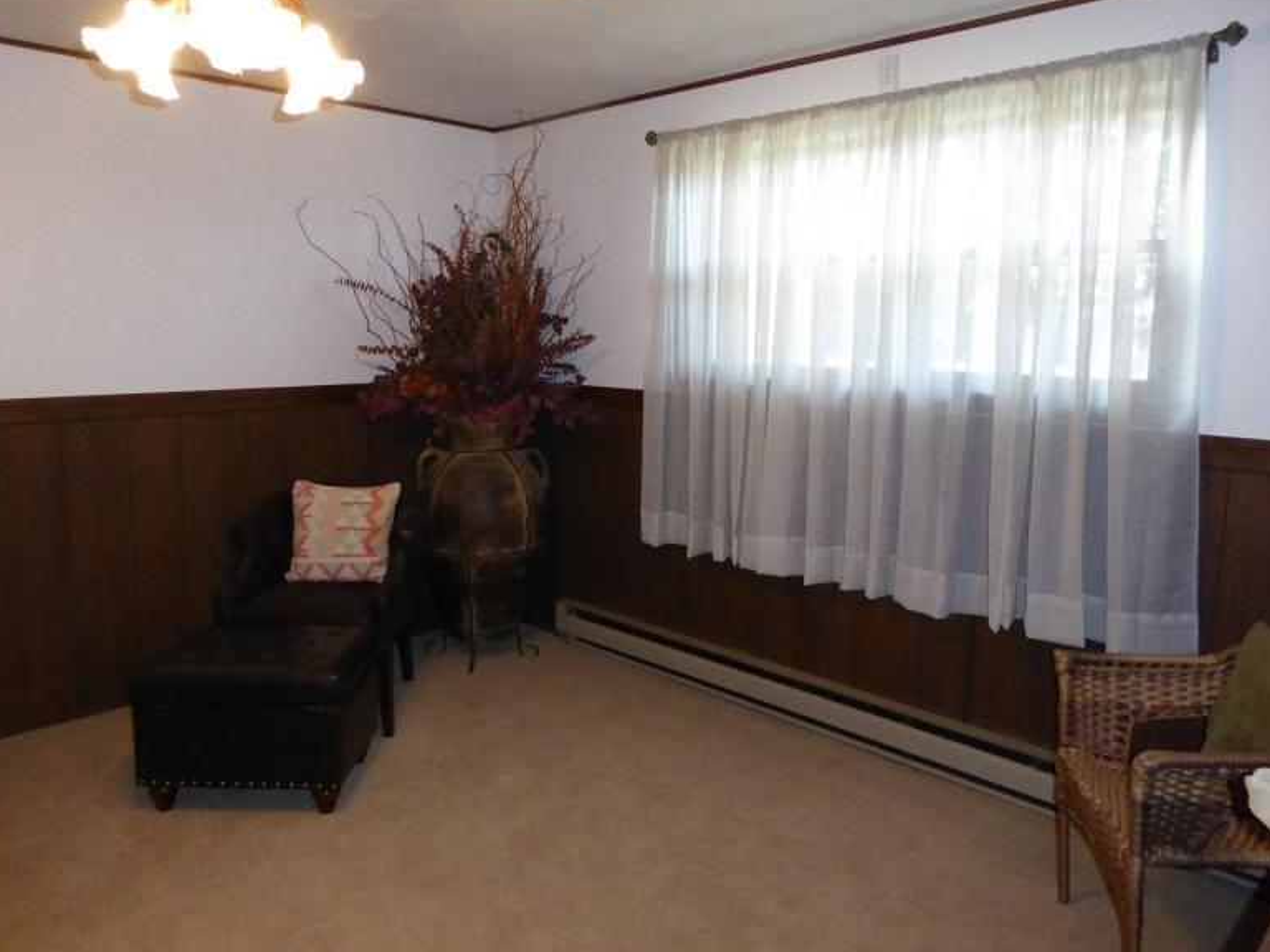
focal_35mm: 25
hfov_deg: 69.4
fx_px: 917
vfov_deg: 54.9
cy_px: 458
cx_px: 618
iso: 800
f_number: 3.3
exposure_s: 1/60
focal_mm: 4.3
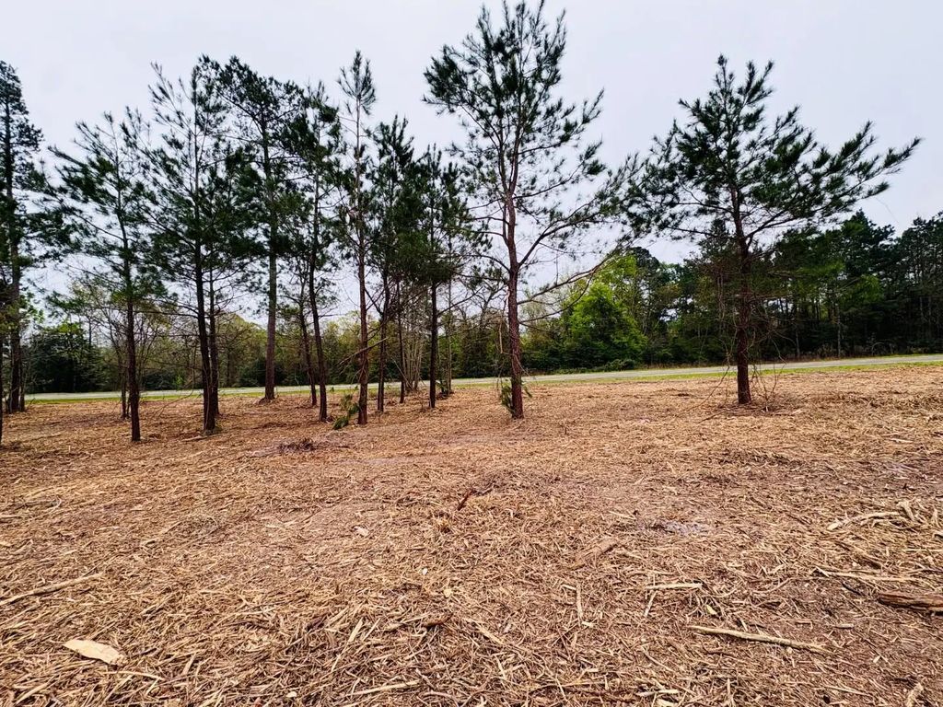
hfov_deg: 102.1
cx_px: 472
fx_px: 381
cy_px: 354
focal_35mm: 14
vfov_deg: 85.7
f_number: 2.2
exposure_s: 1/135
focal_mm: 2.22
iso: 40
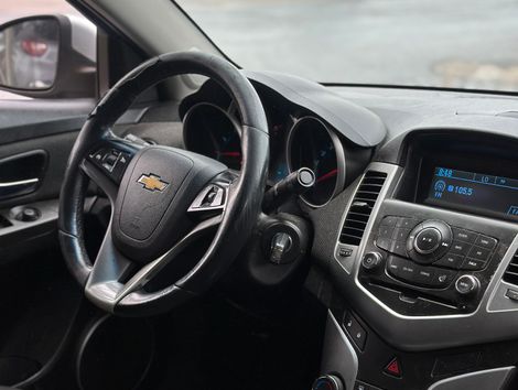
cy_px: 195
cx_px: 259
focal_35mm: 48
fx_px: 719
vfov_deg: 30.3
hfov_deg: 39.6
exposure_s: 1/195
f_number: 1.78
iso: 80
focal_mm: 6.86
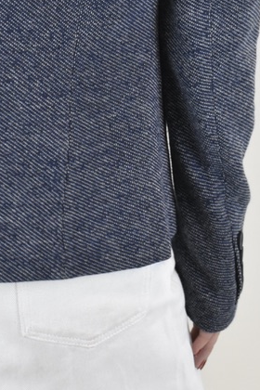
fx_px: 1430
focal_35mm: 132
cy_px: -9
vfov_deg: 15.2
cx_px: -4
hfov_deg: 10.3
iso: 1600
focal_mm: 34
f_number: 13
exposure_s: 1/40
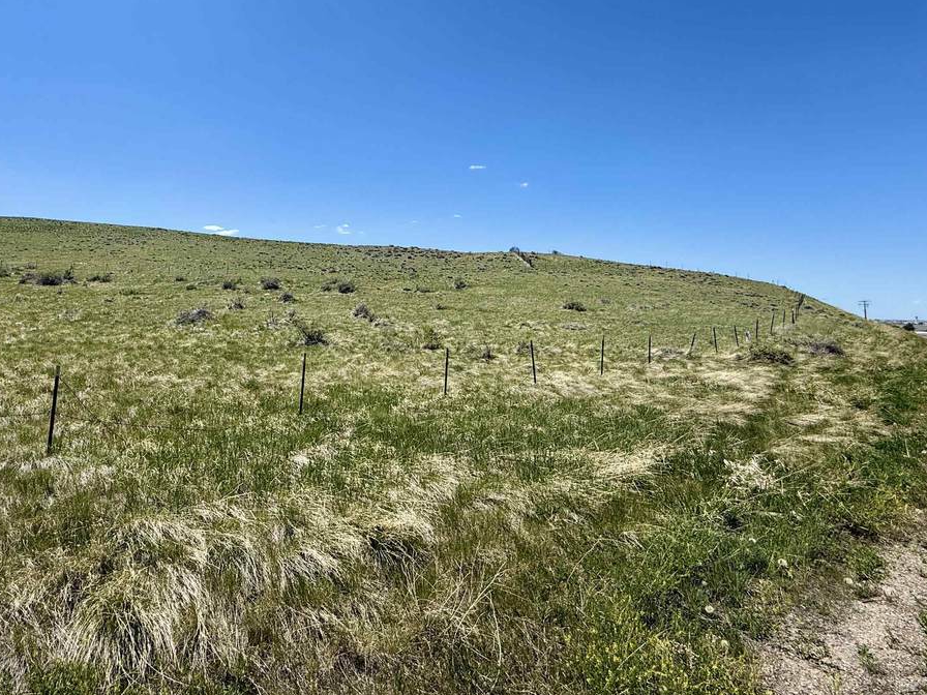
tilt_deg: +7.5
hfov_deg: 80.0
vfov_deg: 64.6
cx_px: 338
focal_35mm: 20
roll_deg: -1.2
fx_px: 536
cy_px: 243
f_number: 2.2
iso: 50
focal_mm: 2.22
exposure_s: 1/2841
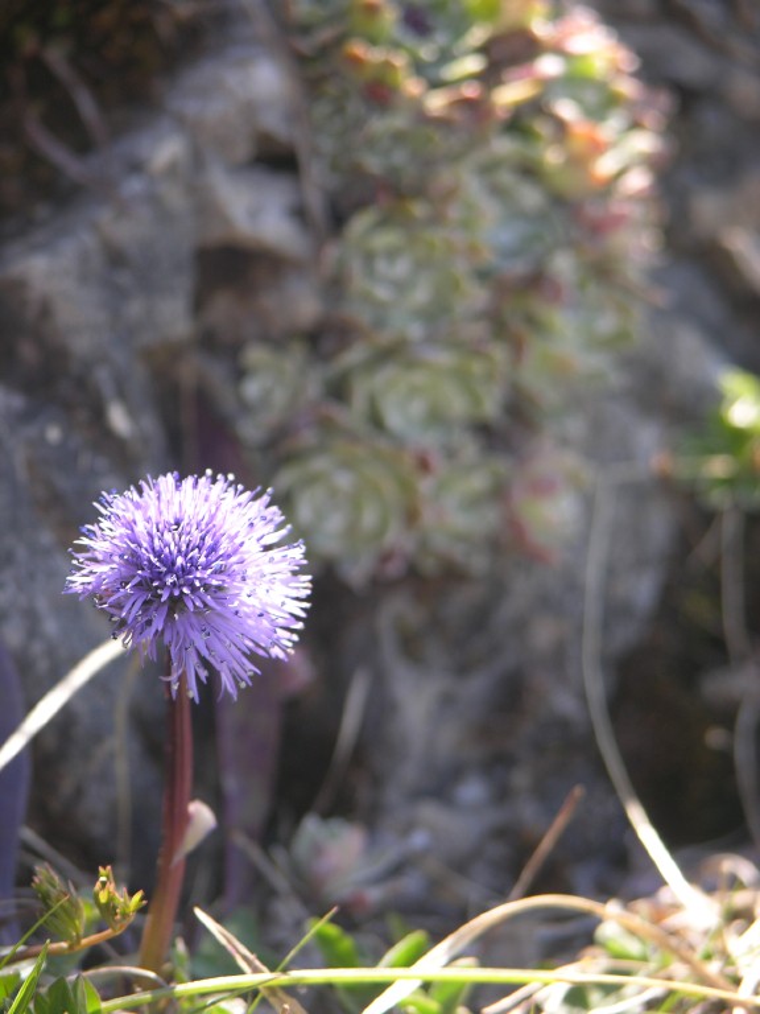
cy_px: 507
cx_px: 380
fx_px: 7904
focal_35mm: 270
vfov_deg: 7.3
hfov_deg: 5.5
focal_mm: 67.7
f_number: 4.2
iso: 50
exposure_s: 1/100
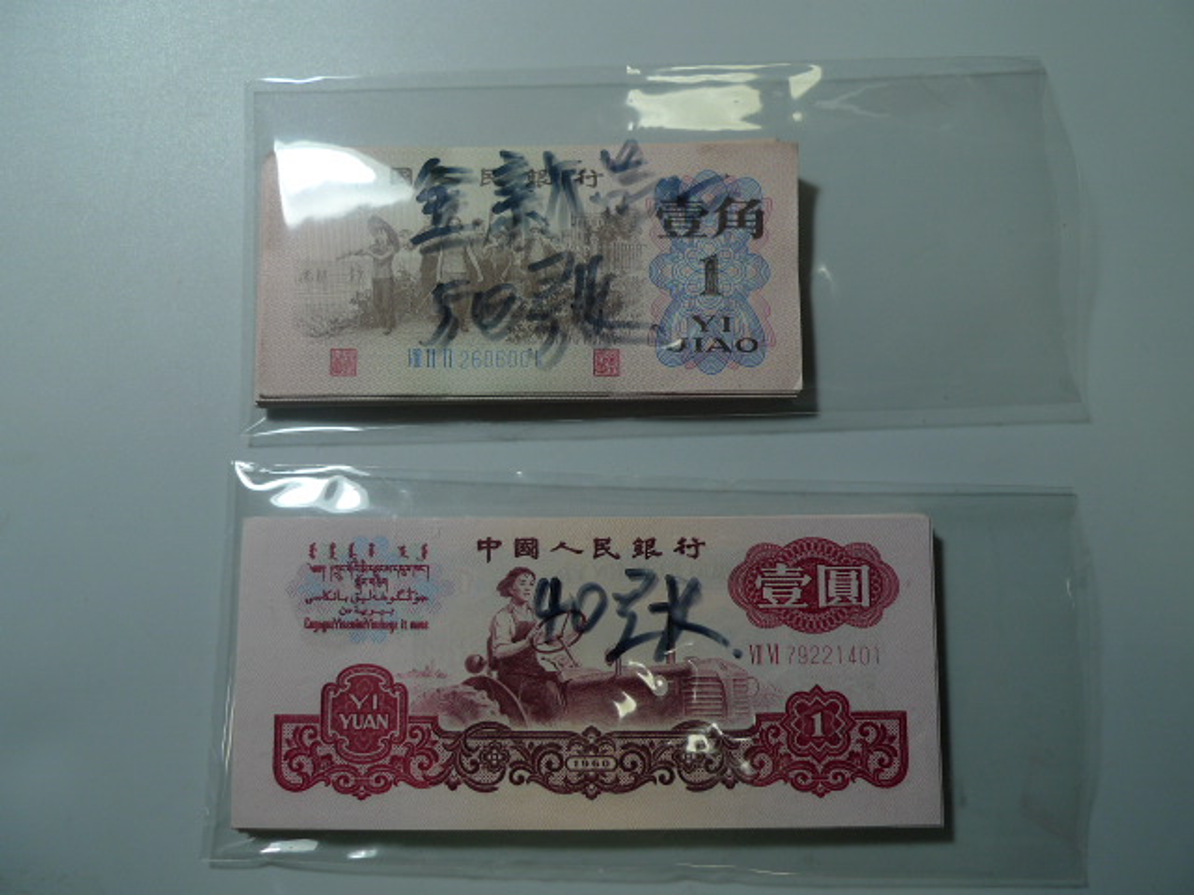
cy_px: 448
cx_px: 597
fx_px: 828
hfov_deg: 71.6
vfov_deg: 56.8
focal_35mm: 24
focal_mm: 5.1
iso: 80
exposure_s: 1/100
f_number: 2
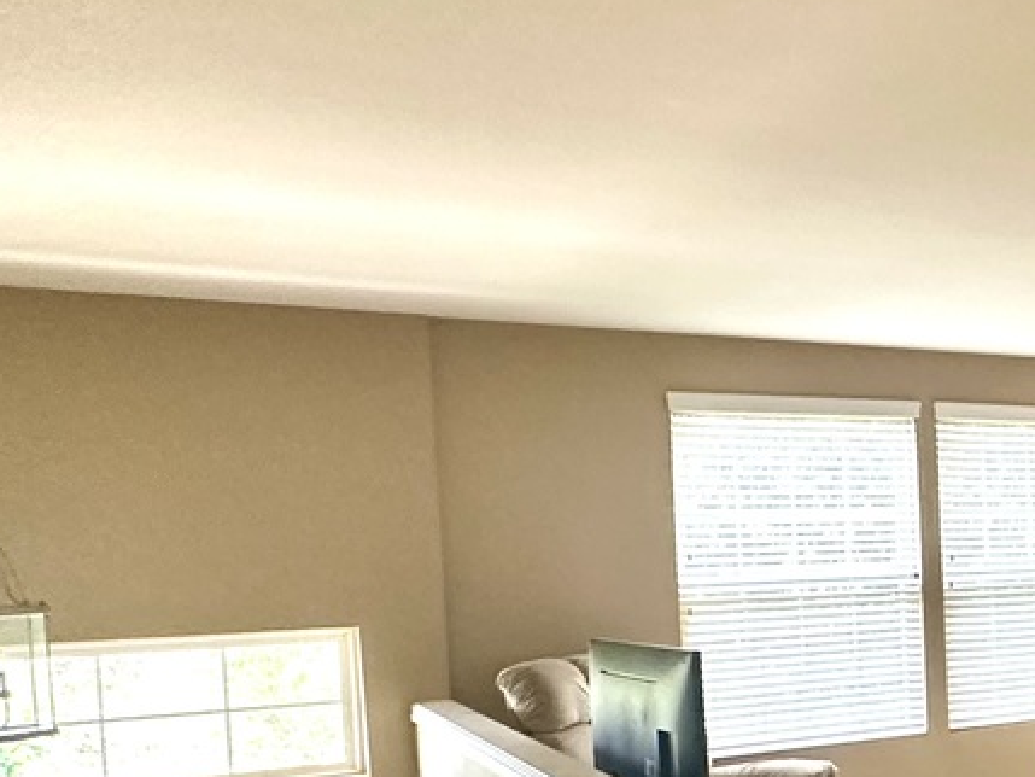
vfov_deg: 30.3
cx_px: 1445
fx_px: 1406
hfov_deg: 29.5
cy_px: 596
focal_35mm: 47
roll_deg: +1.1
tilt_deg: -2.6
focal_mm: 2.22
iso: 250
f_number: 2.2
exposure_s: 1/120
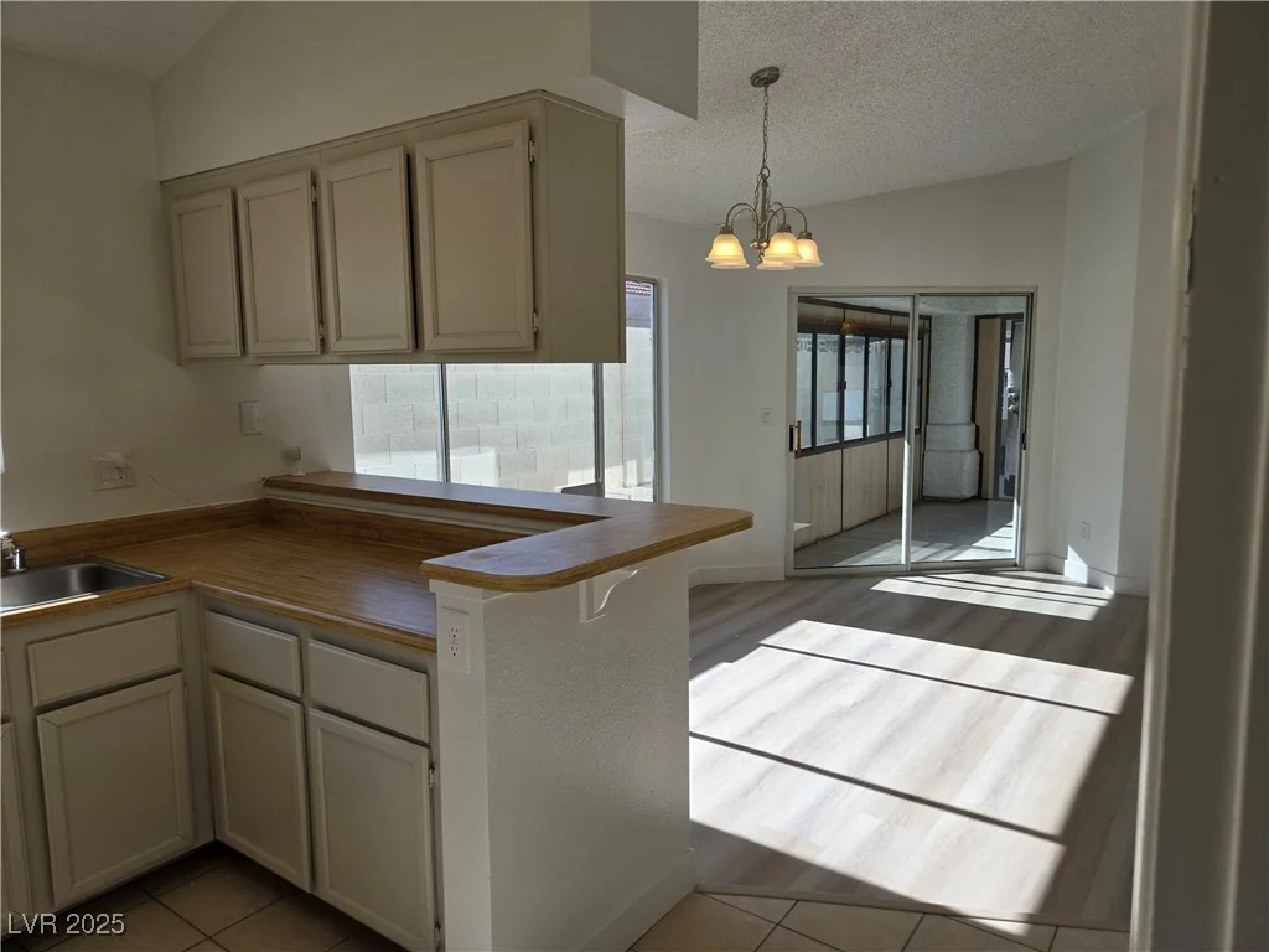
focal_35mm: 23
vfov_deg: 58.9
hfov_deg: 73.9
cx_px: 634
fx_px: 843
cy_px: 476
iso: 80
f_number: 1.8
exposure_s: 1/2921
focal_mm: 5.4
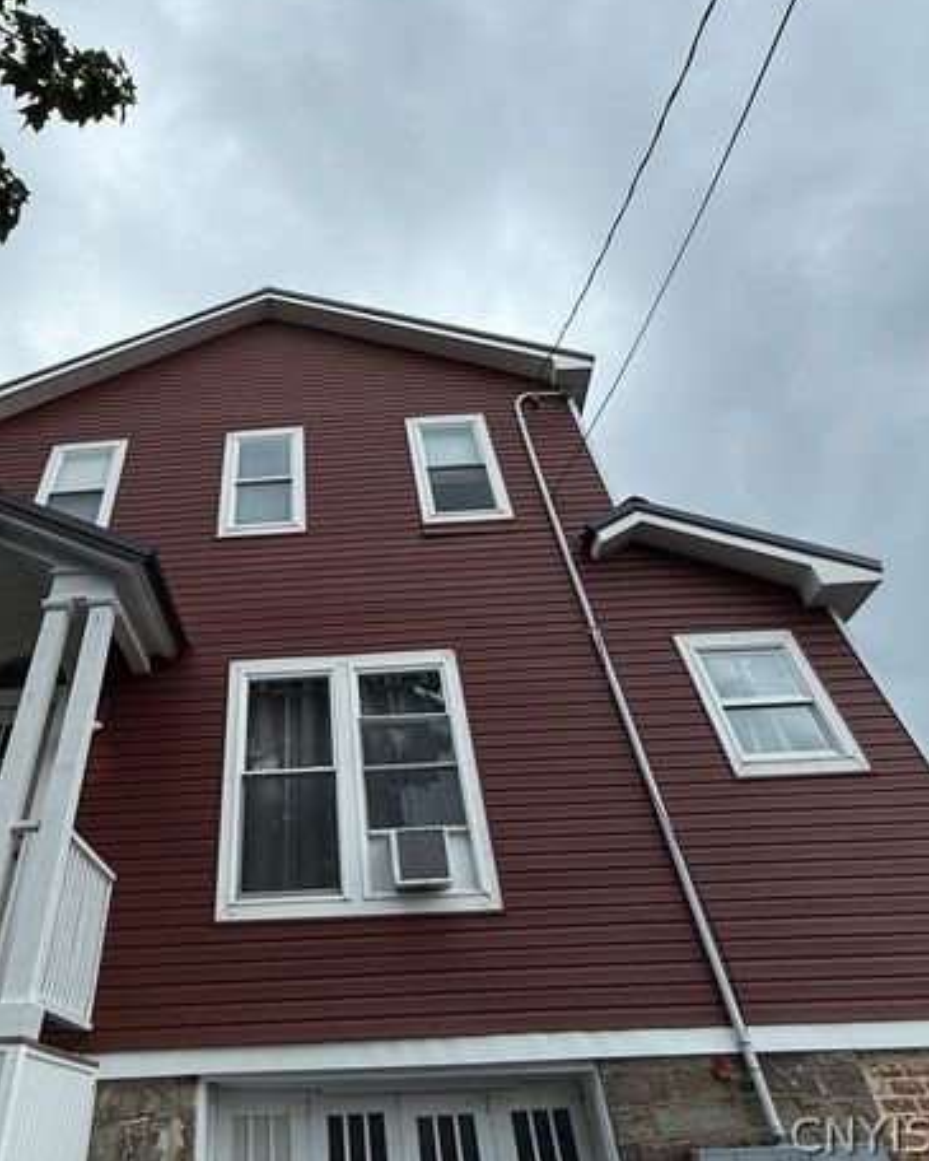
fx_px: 687
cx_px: 308
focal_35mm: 20
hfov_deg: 66.2
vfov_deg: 75.9
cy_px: 325
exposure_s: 1/876
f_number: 2.2
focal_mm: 2.22
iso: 50
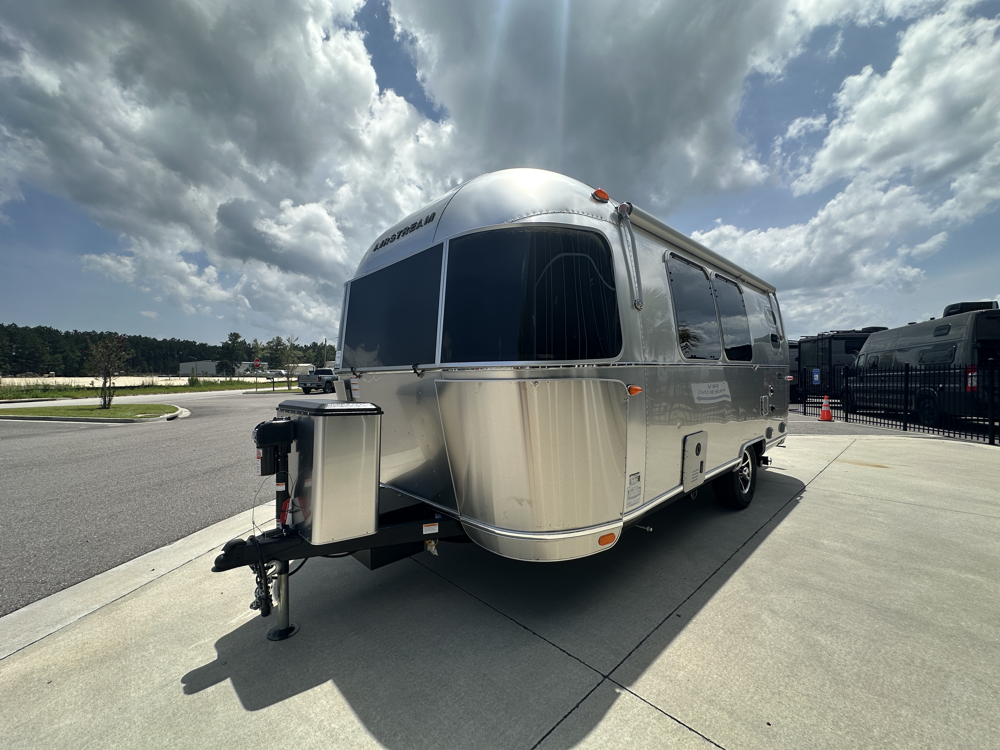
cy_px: 375
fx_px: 404
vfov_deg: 85.7
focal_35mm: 14
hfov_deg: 102.1
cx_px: 500
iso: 50
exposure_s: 1/2212
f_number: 2.2
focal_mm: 2.22
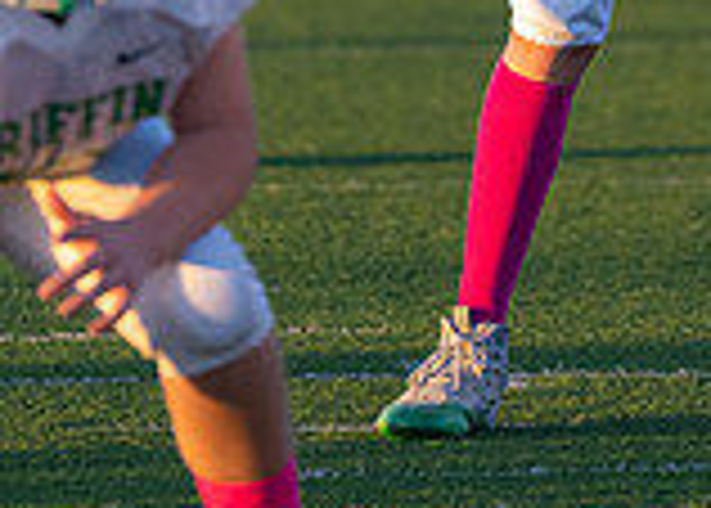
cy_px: -523
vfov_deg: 1.4
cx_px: 489
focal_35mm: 1061
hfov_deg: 1.9
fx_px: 21434
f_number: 2.8
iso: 800
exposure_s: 1/2500
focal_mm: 200
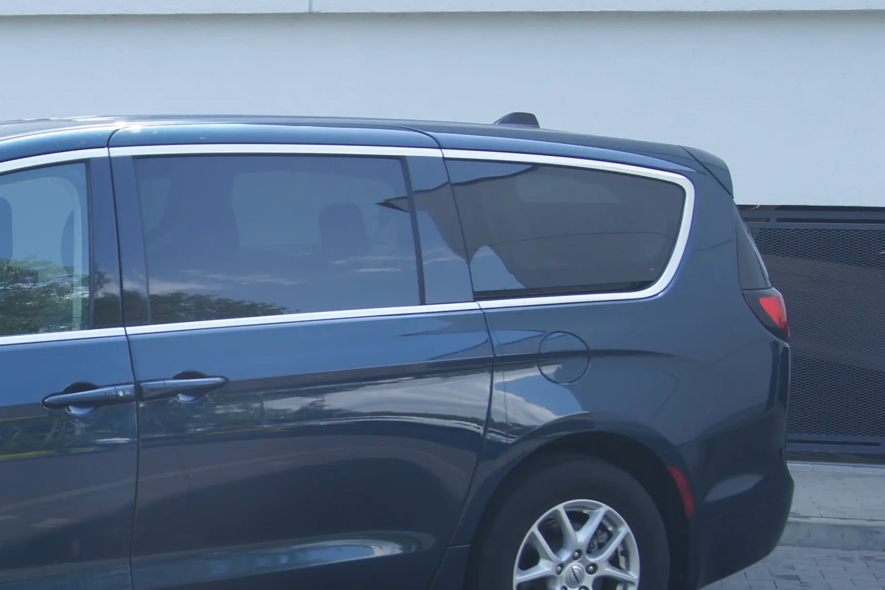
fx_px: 2015
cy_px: 456
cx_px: -23
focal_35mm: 82
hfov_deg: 23.6
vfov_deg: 16.5
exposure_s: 1/100
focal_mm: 26
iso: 100
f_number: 6.3
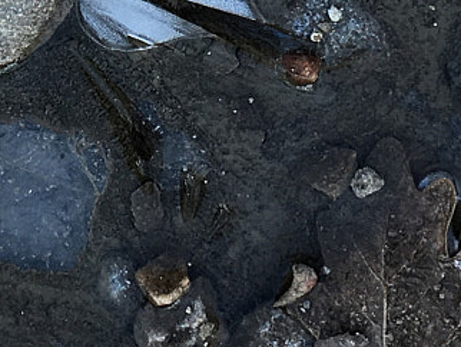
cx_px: 30
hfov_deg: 13.6
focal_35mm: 144
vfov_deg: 9.4
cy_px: -436
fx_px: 1919
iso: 25
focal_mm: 4.15
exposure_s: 1/118
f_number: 2.2
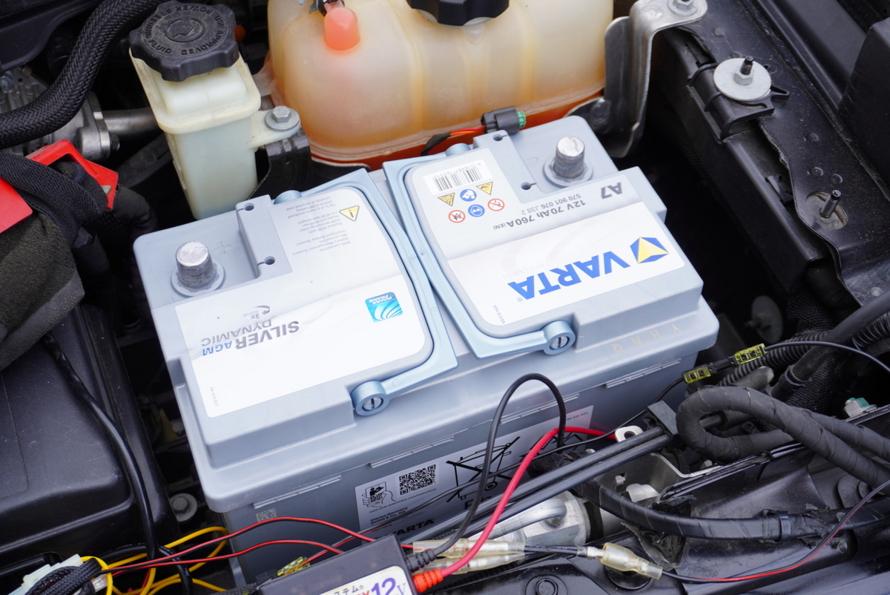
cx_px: 445
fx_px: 1076
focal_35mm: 44
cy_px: 298
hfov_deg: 44.9
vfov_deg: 30.9
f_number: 5
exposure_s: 1/100
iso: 100
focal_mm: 29
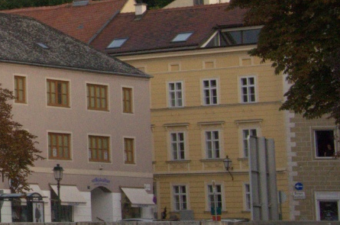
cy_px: 28
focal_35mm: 189
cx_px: -238
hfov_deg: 10.4
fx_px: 1780
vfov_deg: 7.2
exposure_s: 1/500
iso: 3200
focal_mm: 35
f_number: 11
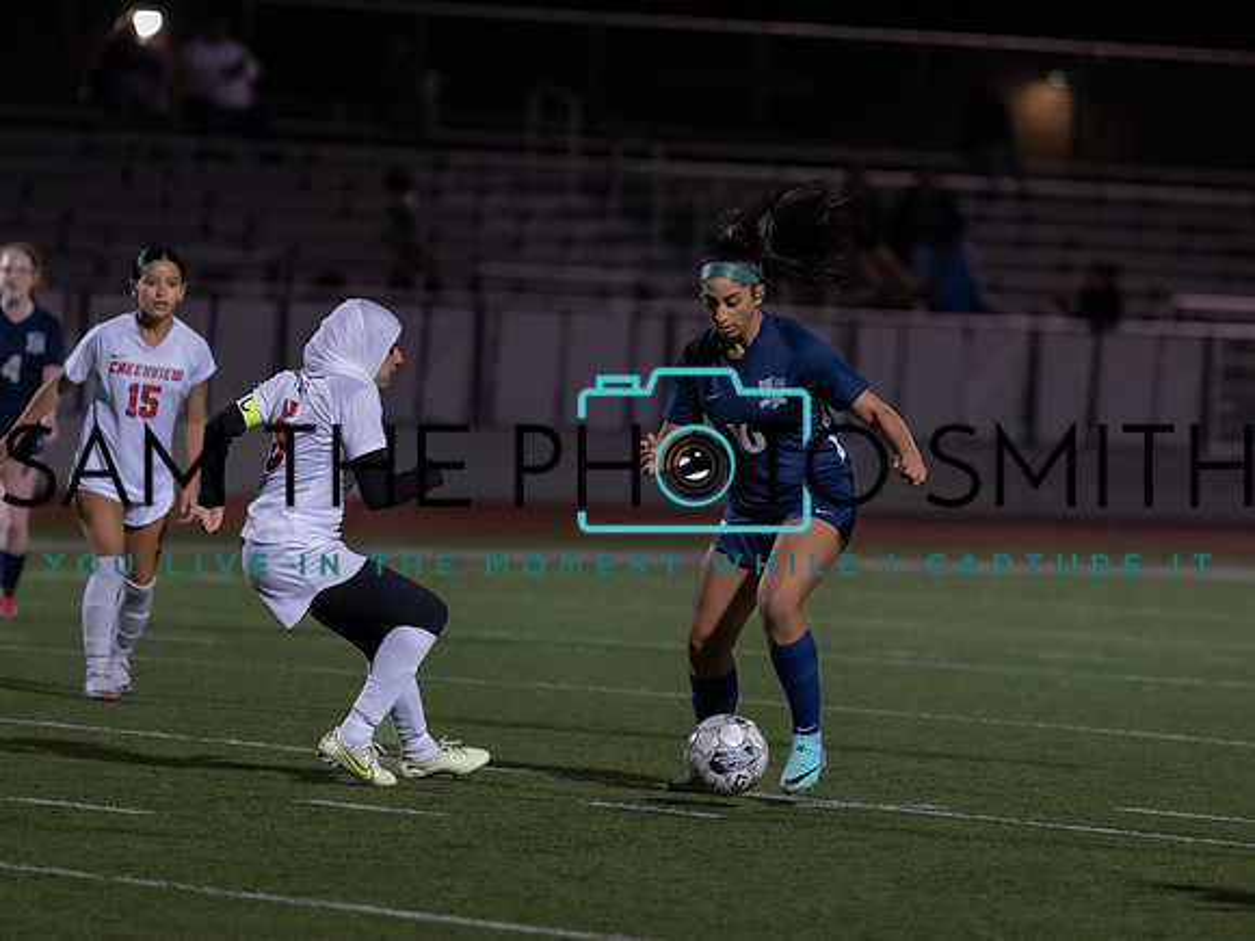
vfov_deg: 4.9
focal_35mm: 306
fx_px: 11096
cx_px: 755
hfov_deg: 6.5
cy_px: 376
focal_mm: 200
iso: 4000
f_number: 2.8
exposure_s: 1/1000
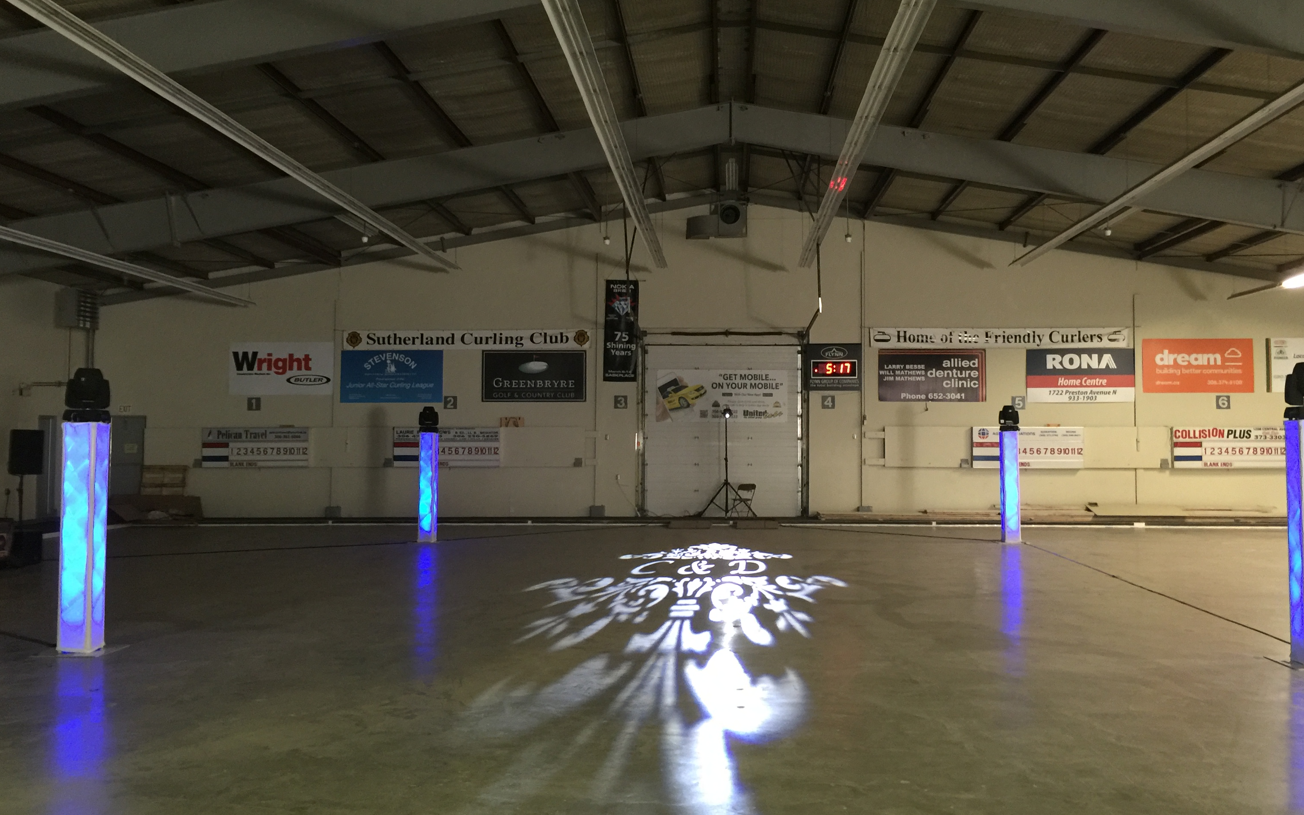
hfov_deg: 58.1
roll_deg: -0.3
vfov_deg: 38.3
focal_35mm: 33
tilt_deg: +2.5
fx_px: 1173
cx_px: 682
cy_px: 390
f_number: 2.2
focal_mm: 4.15
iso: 125
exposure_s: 1/8
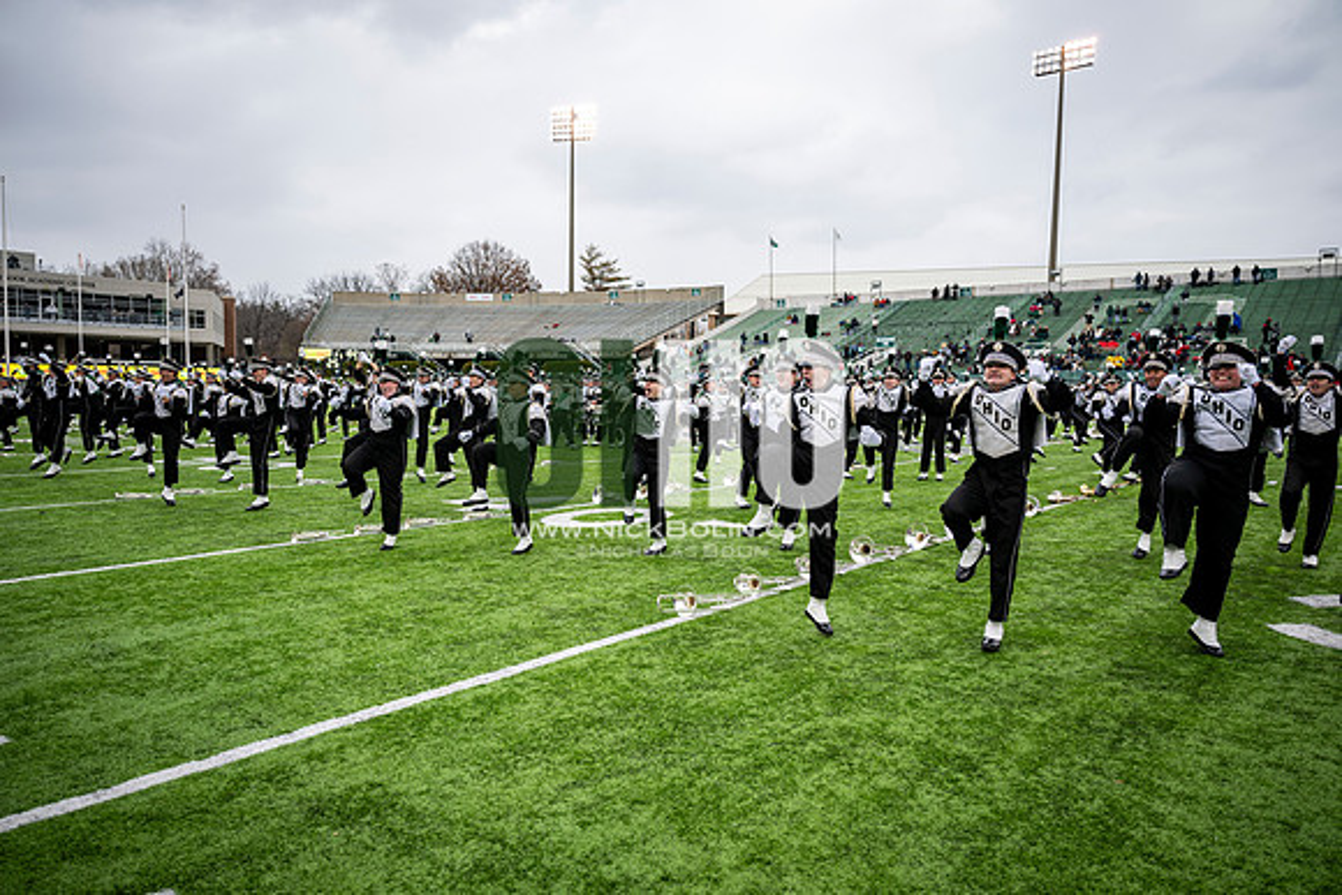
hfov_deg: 73.7
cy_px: 448
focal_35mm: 24
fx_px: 895
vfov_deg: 53.2
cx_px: 671
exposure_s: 1/500
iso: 100
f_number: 2.8
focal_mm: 24
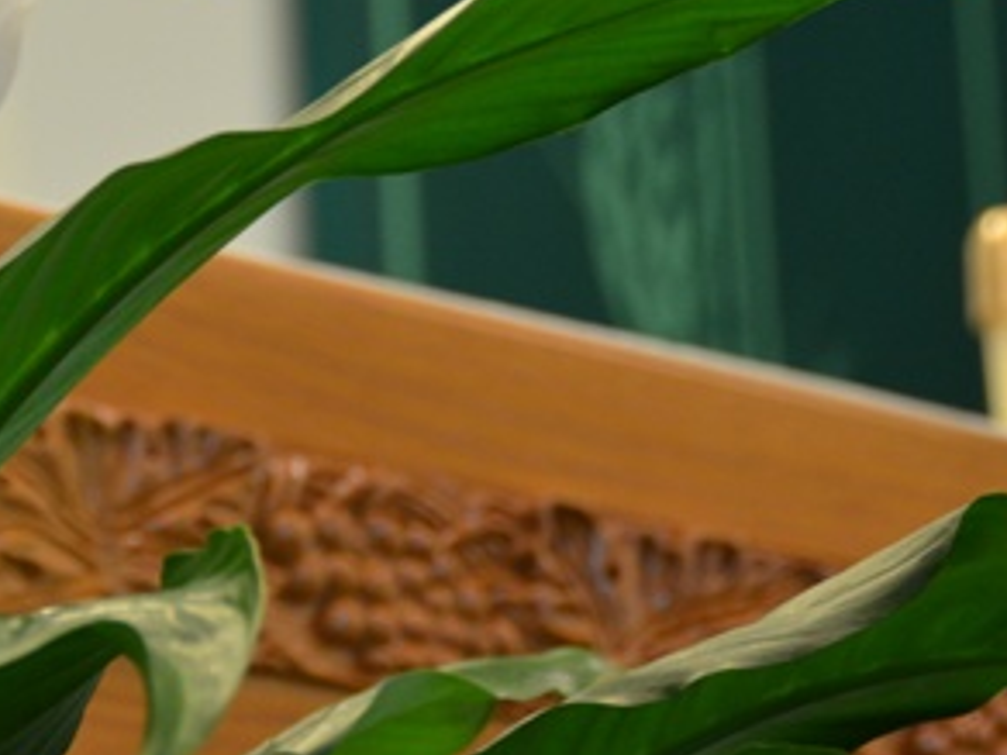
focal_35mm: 259
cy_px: 138
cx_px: 293
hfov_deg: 7.6
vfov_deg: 5.7
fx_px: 7534
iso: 1250
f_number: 5
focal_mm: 82
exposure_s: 1/30
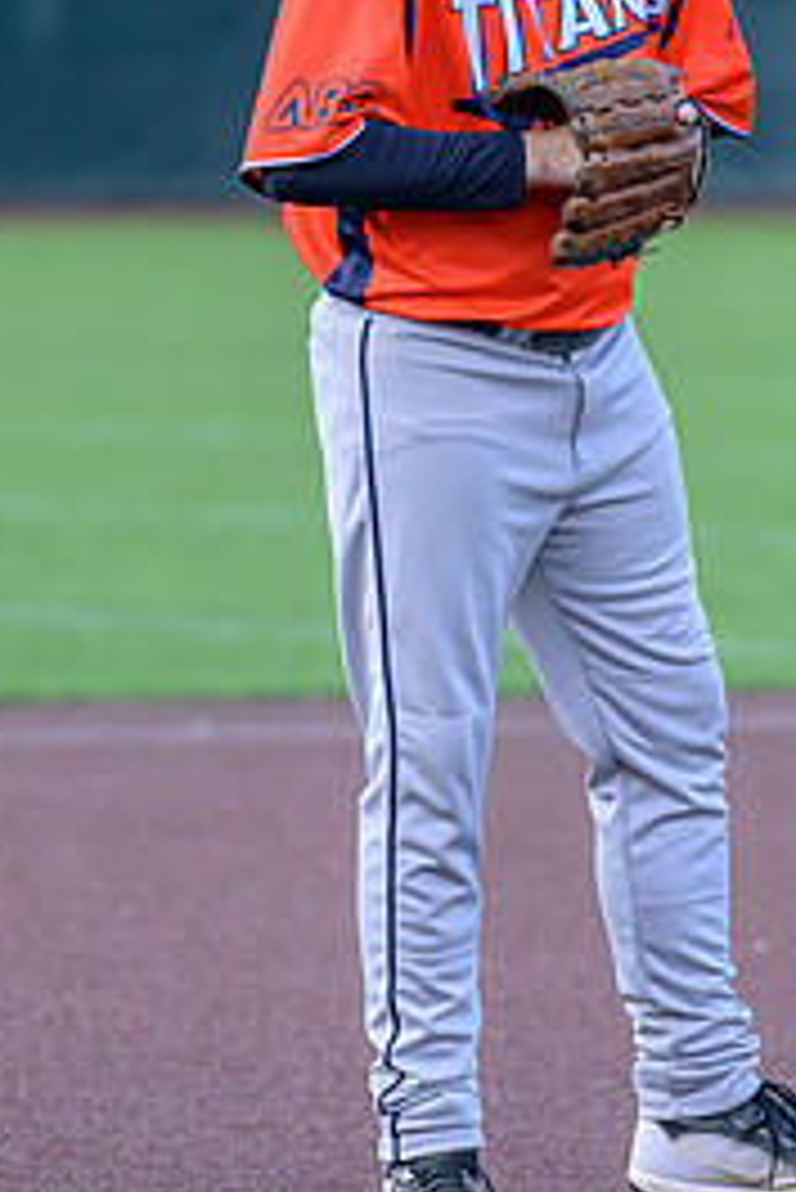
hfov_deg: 2.0
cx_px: 382
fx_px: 23218
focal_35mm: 701
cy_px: 337
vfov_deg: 2.9
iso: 1000
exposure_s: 1/2000
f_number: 3.2
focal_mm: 200
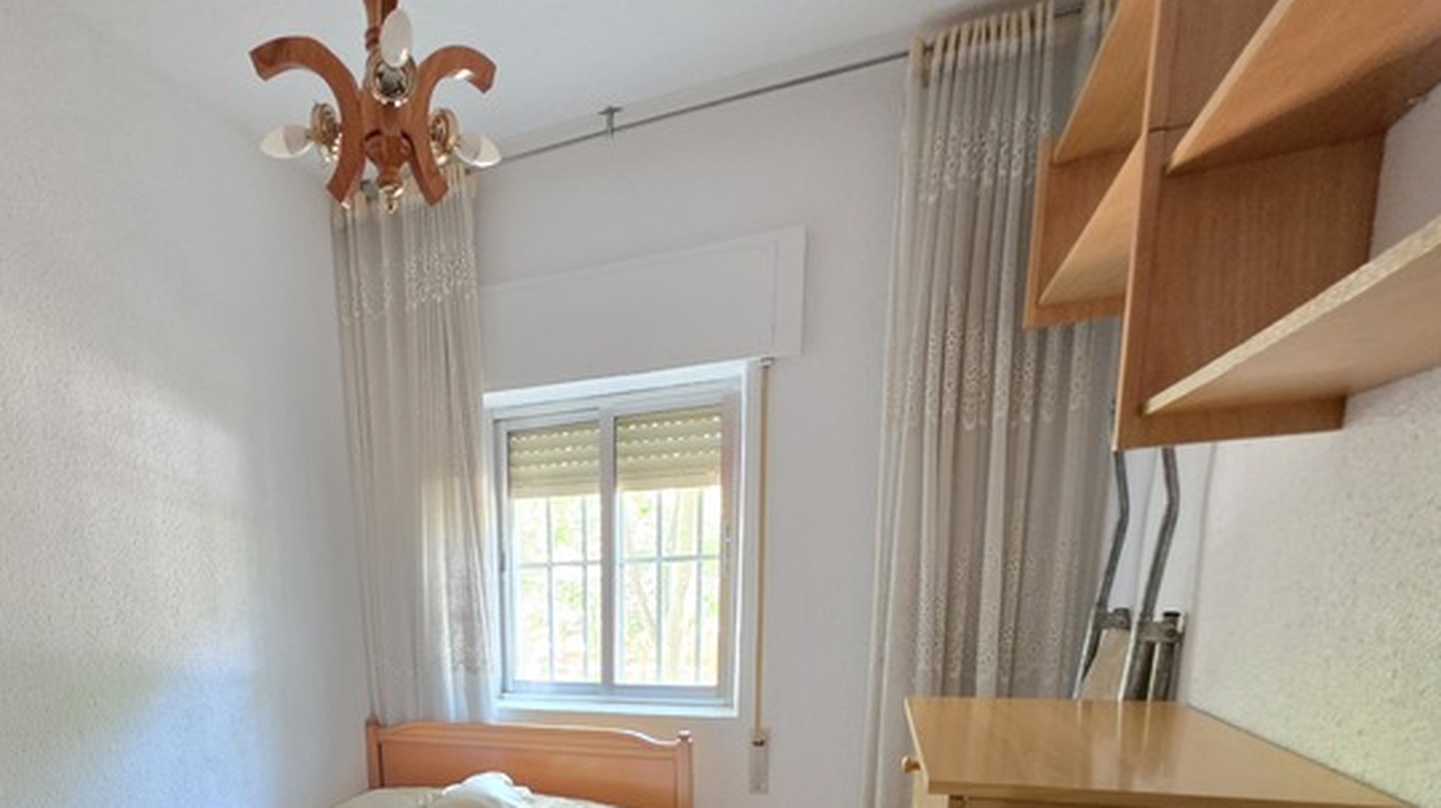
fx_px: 802
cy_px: 763
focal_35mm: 21
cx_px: 480
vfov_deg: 46.8
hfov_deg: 81.1
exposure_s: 1/33.3
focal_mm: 2.2
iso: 1000
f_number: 1.9
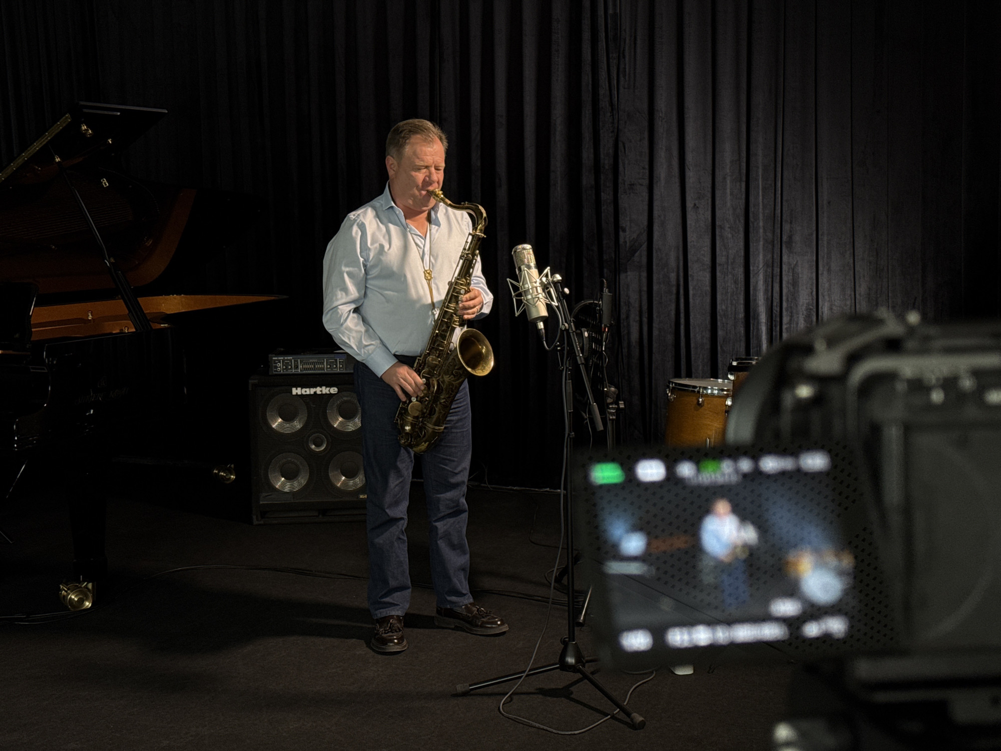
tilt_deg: -6.5
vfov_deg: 30.3
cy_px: 376
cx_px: 500
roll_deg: +1.0
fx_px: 1388
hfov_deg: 39.7
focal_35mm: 48
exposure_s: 1/60
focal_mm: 6.76
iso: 160
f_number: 1.78
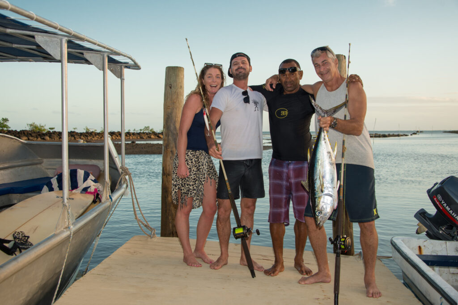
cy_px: 152
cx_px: 229
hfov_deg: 48.5
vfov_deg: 33.4
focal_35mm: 40
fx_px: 509
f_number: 5.6
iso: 200
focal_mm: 40
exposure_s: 1/125
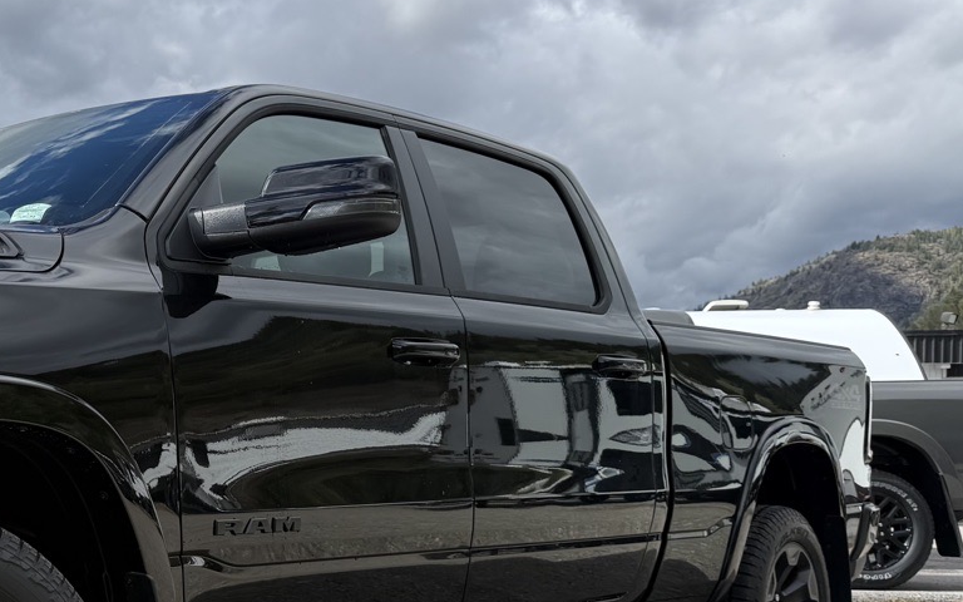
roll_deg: -1.4
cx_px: 11
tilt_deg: -0.9
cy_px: 460
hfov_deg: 34.8
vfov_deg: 24.1
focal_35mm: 53
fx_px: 1391
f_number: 1.78
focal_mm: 6.76
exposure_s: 1/3759
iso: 80
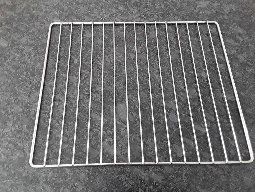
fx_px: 206
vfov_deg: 49.7
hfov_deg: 63.4
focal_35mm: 28
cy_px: 98
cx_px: 124
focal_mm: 2.91
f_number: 1.9
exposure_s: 1/33
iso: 160
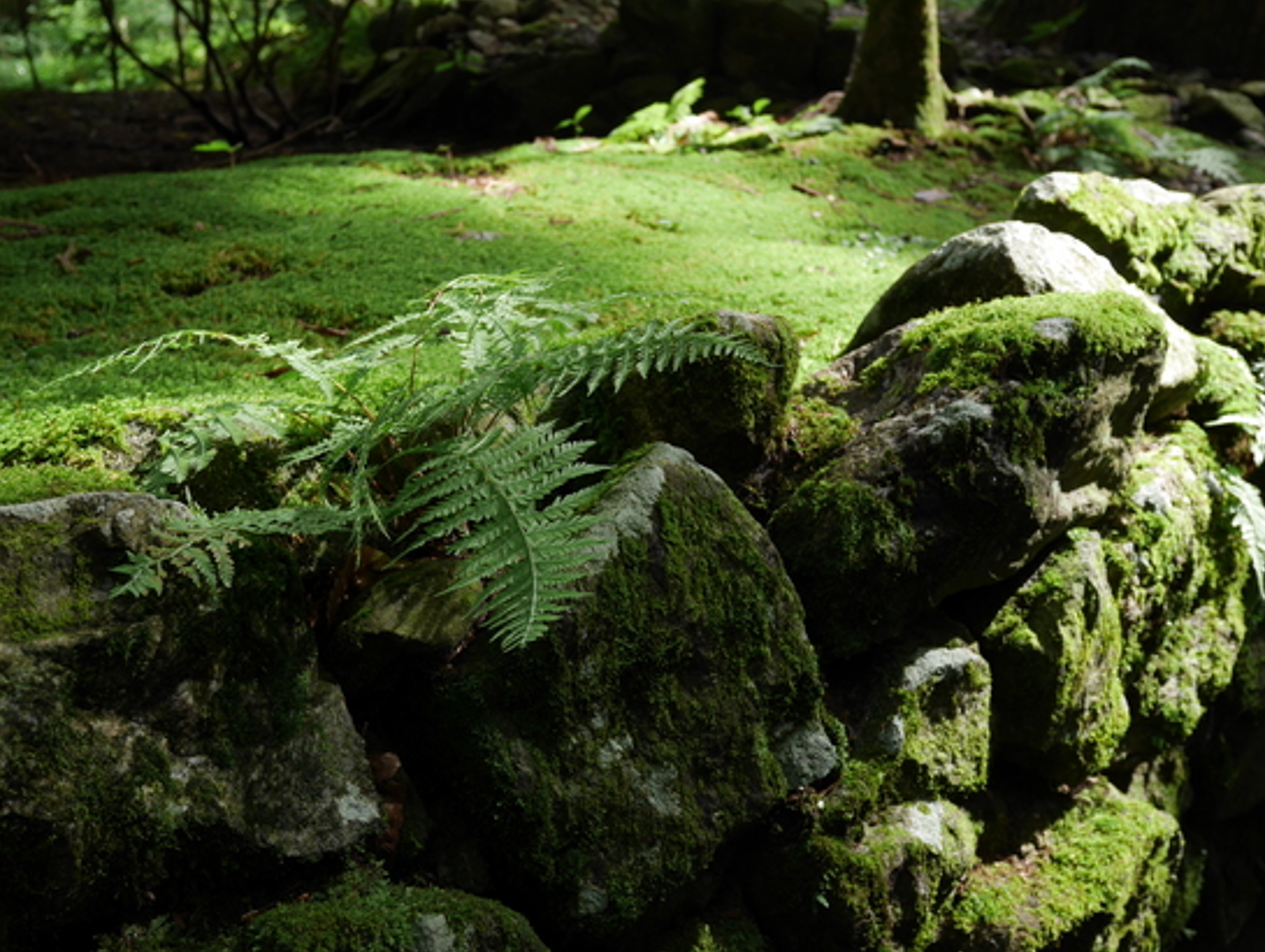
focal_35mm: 33
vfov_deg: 43.0
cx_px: 587
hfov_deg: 55.2
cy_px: 459
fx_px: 1207
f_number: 3.8
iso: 200
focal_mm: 15
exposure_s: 1/80
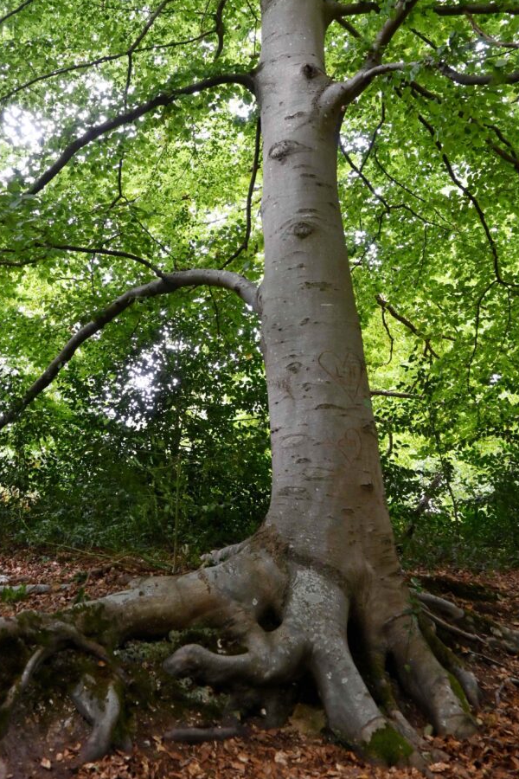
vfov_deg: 57.5
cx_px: 182
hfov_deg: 40.7
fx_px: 692
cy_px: 263
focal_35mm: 32
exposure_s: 1/80
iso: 500
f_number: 5
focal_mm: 16
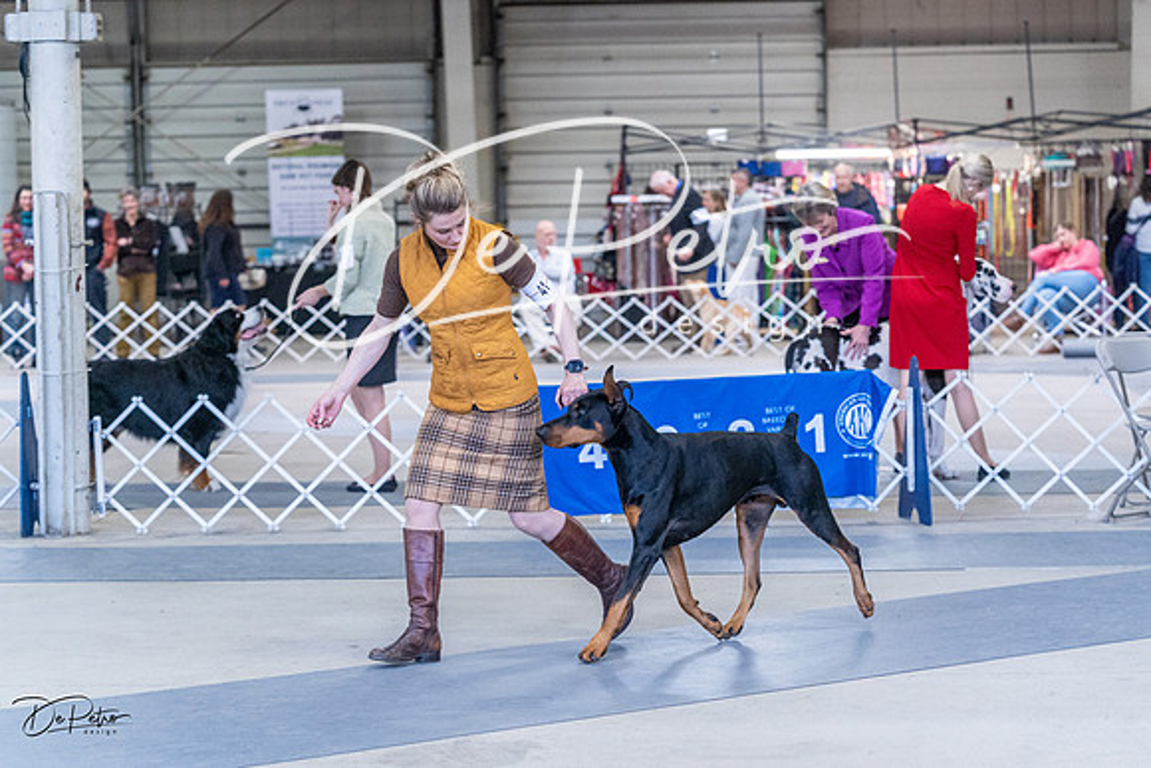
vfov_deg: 14.9
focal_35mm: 92
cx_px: 576
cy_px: 384
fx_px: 2942
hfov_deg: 22.1
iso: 6400
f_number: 4
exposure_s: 1/400
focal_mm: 92
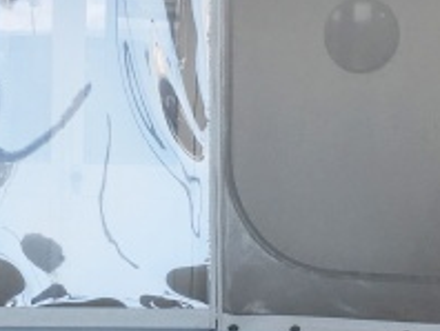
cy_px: 191
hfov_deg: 16.7
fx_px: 1489
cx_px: 100
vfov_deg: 12.7
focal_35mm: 117
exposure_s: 1/135
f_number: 2.2
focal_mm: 4.15
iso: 25
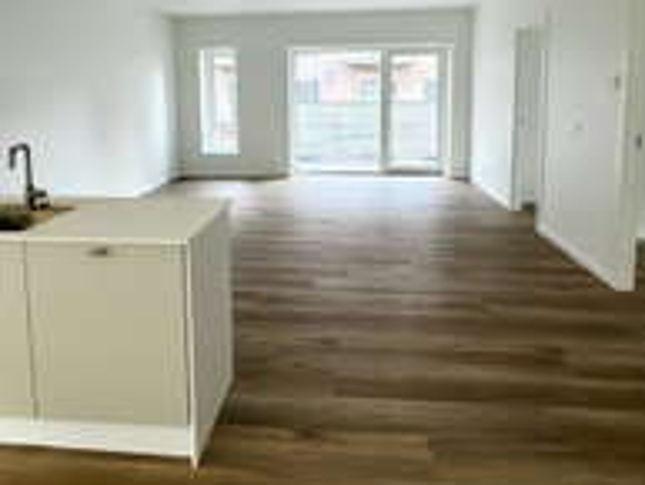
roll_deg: +0.5
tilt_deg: -4.7
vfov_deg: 50.0
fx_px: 503
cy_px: 144
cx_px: 302
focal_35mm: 27
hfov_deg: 65.2
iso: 200
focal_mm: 2.22
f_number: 2.2
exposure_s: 1/50
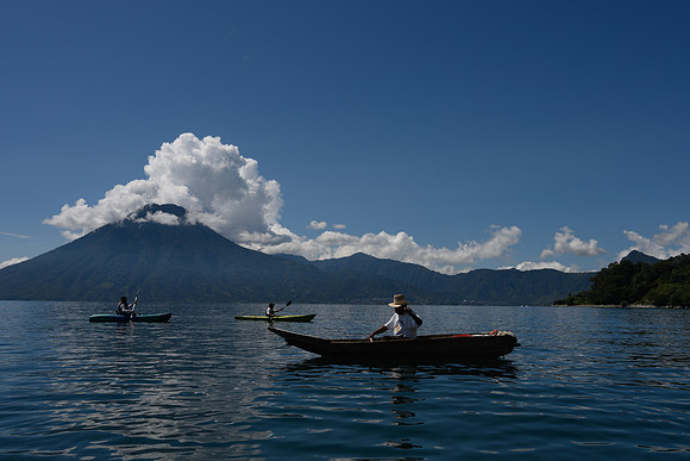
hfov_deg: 61.9
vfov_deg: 43.6
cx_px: 345
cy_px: 230
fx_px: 575
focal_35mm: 30
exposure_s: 1/320
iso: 64
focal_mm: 30
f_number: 11
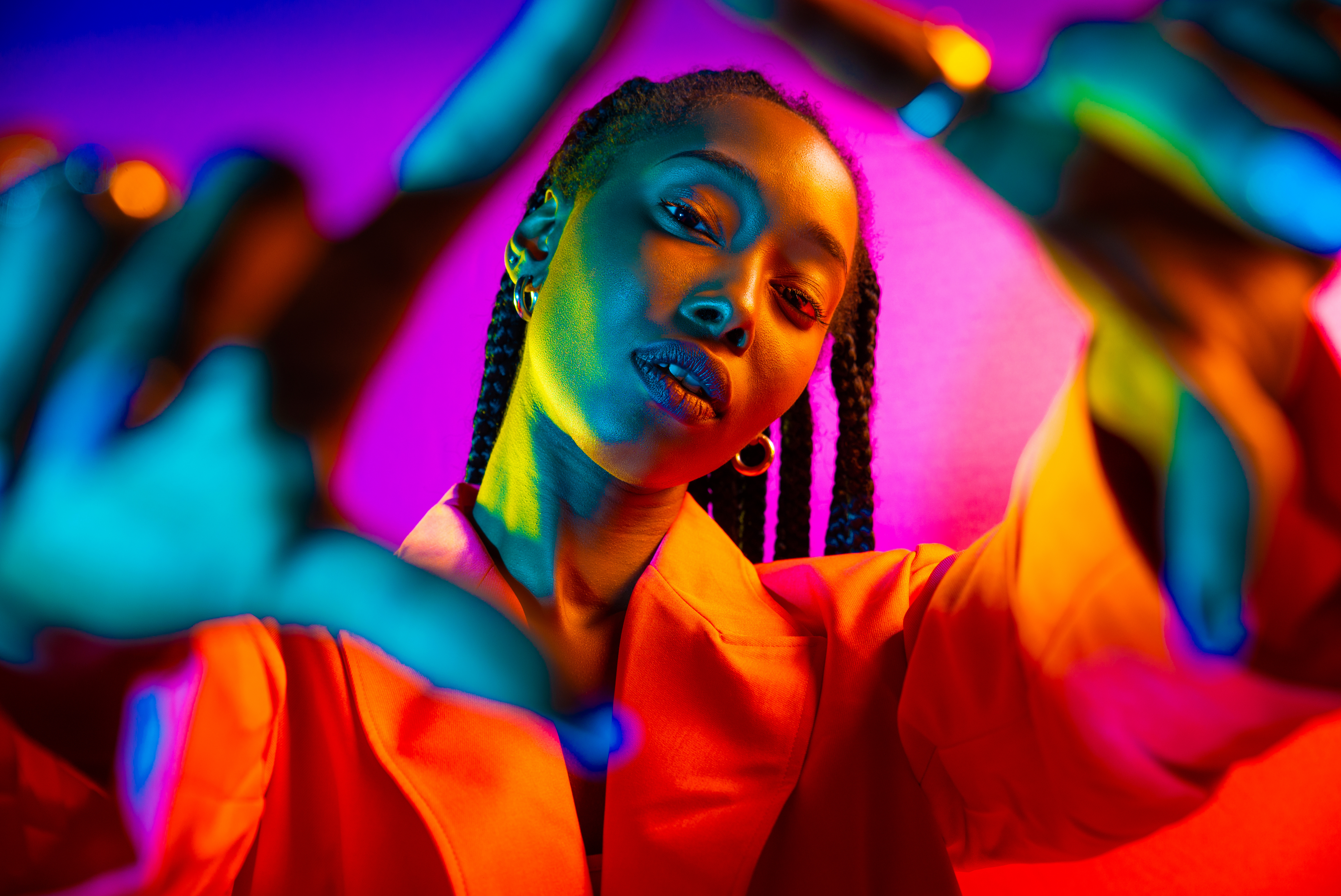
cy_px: 448
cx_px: 670
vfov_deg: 24.6
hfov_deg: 36.2
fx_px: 2049
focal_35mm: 55
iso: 125
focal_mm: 55
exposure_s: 1/160
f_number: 4.5
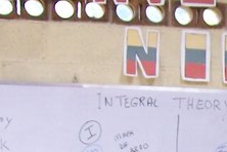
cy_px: 321
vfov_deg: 7.6
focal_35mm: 173
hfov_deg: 11.3
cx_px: 358
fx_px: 1091
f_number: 2.7
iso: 80
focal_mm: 6
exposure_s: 1/50
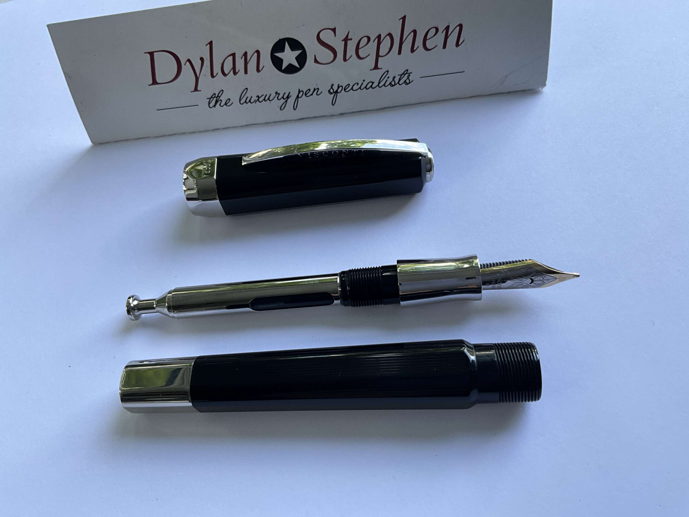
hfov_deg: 61.7
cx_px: 344
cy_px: 258
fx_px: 577
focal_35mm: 29
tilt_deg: -59.3
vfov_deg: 48.2
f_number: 1.8
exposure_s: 1/105
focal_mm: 3
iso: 32
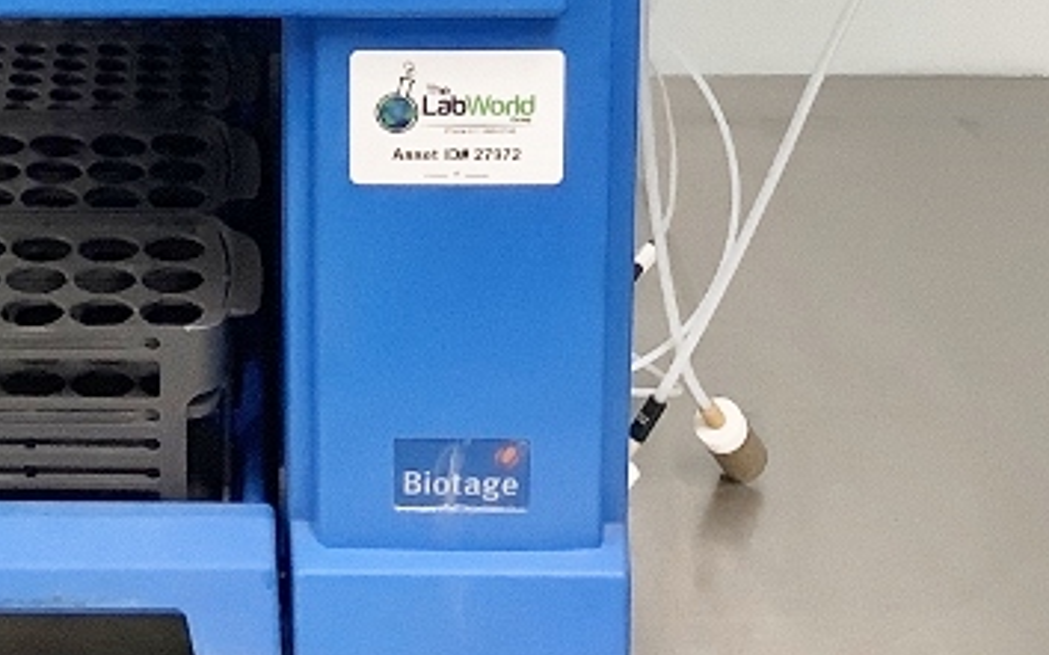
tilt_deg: -17.4
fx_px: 2715
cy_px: -292
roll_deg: +0.4
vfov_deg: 13.1
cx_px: 178
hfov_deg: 21.5
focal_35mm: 95
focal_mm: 3.3
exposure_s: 1/60
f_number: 2.4
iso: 200
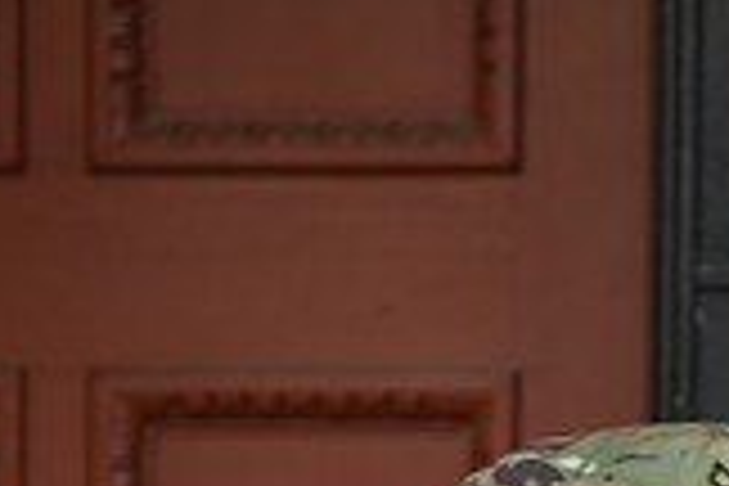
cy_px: 853
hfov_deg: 8.1
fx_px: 5082
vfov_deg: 5.4
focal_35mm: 251
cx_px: 896
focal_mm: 70
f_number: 2.8
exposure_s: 1/30
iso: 200
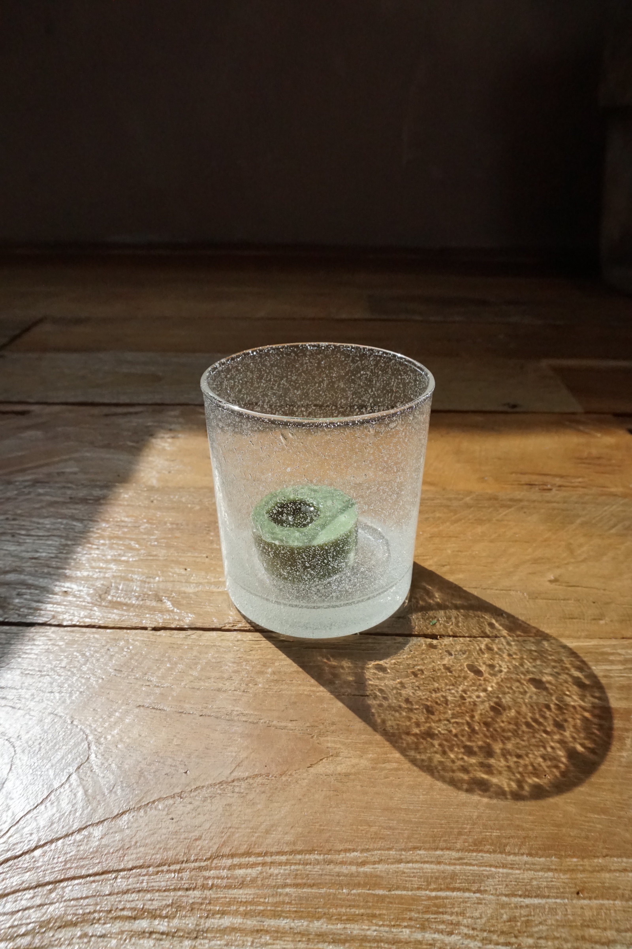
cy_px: 474
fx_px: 632
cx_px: 316
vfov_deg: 73.7
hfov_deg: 53.1
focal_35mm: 24
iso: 2500
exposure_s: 1/1600
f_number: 10
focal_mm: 16
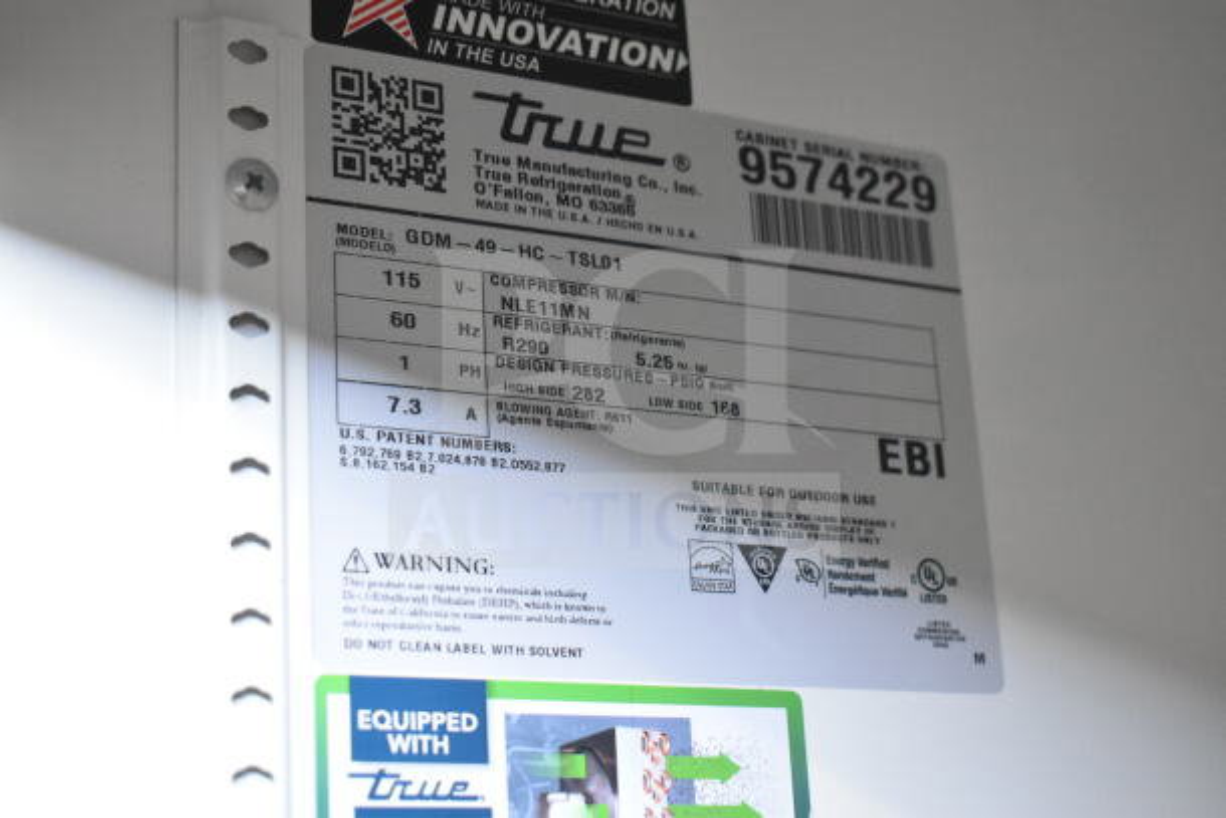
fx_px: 2044
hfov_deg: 33.4
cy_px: 409
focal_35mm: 60
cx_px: 613
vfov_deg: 22.6
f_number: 5
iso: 5000
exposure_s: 1/60
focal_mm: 40
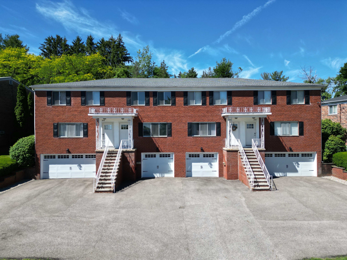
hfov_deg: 71.6
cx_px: 174
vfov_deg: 56.8
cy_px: 130
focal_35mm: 24
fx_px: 241
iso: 100
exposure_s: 1/2000
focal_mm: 6.72
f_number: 1.7
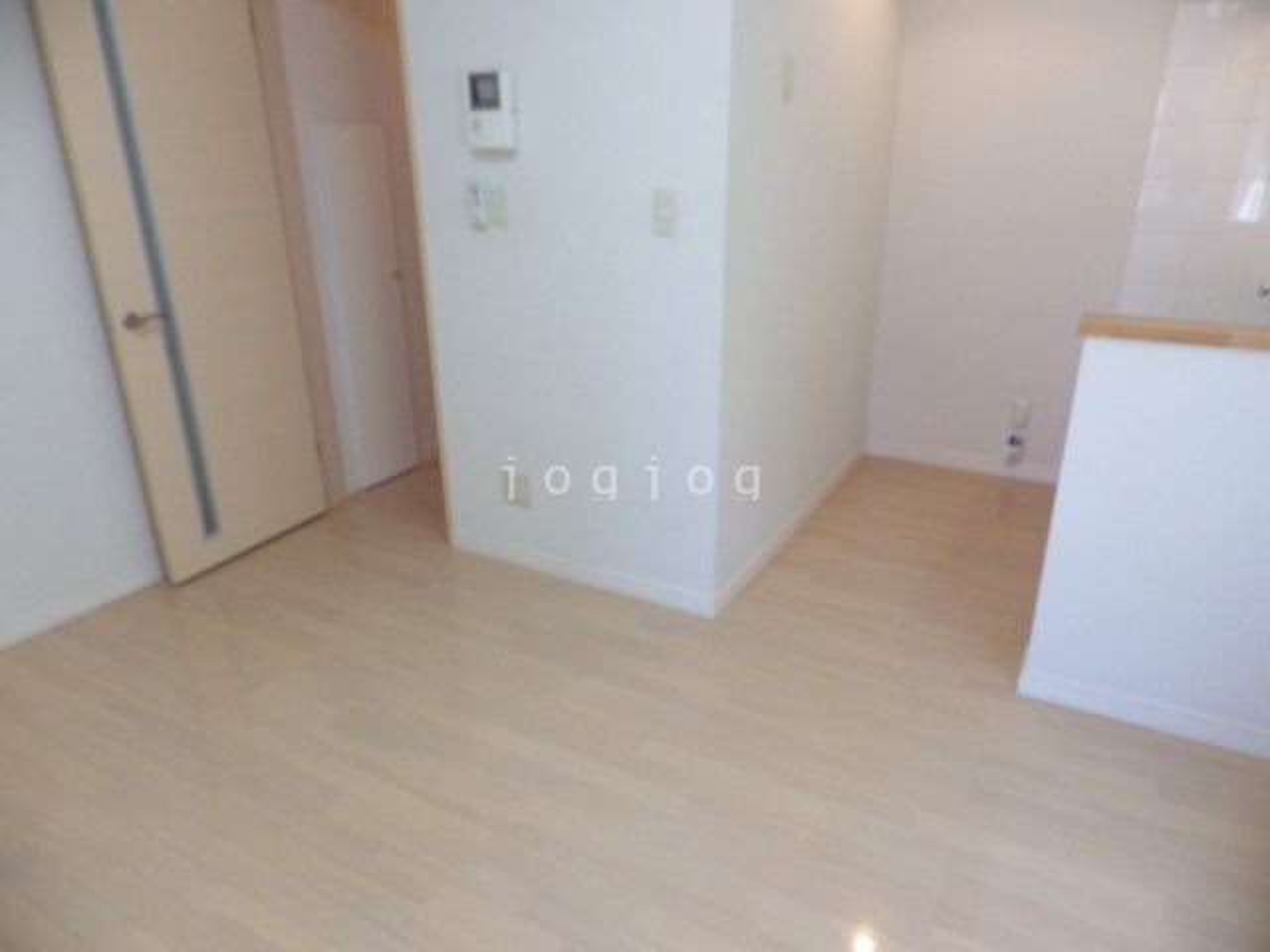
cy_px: 476
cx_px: 635
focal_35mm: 22
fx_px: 807
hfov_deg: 76.4
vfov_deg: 61.1
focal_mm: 4
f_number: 3.1
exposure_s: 1/45
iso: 125
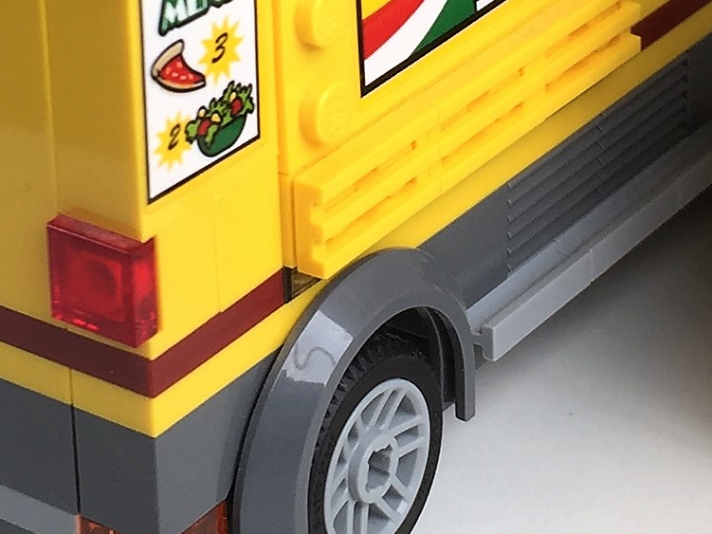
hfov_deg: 15.6
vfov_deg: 11.5
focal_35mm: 126
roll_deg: +0.7
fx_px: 2591
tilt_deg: -21.4
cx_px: 366
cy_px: -114
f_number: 2.2
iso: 32
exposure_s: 1/116
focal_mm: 4.15
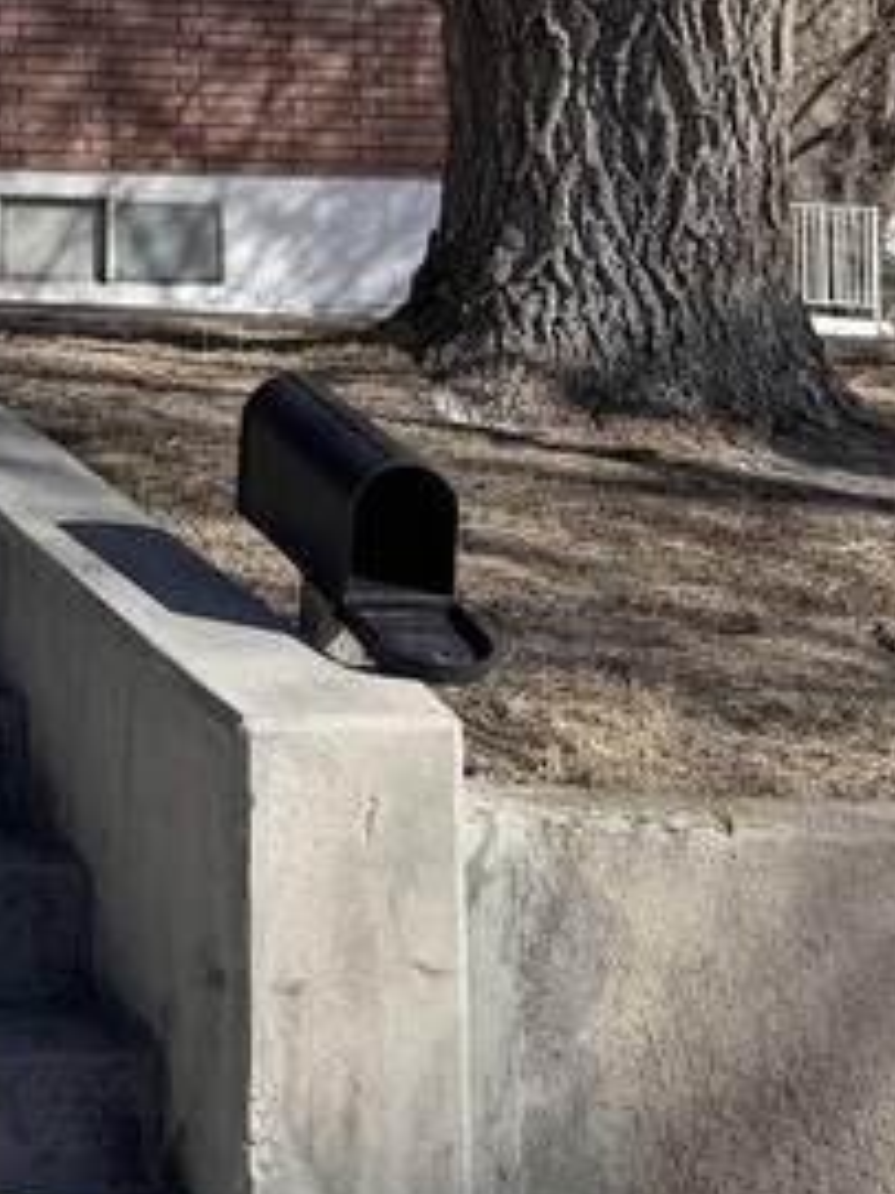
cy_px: -300
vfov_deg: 21.2
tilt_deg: +10.7
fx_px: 2933
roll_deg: -1.8
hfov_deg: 16.4
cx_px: -287
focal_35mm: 85
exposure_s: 1/3953
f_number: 1.78
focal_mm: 6.76
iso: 80
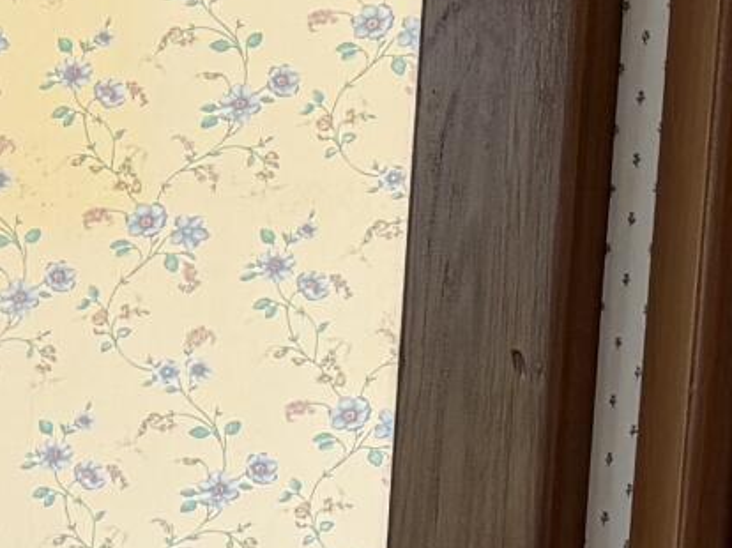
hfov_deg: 9.2
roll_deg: +1.0
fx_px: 3677
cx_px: -1453
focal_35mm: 174
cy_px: 744
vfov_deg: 8.4
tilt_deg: -6.6
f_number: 1.78
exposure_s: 1/177
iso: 125
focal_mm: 6.76
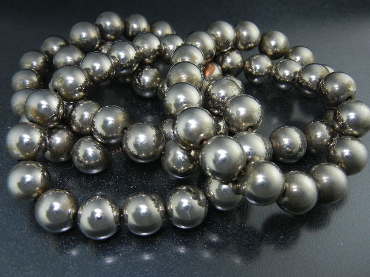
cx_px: 185
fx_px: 417
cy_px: 138
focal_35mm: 39
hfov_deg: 47.9
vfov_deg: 36.8
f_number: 3.7
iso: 200
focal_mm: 7.1
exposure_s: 1/30
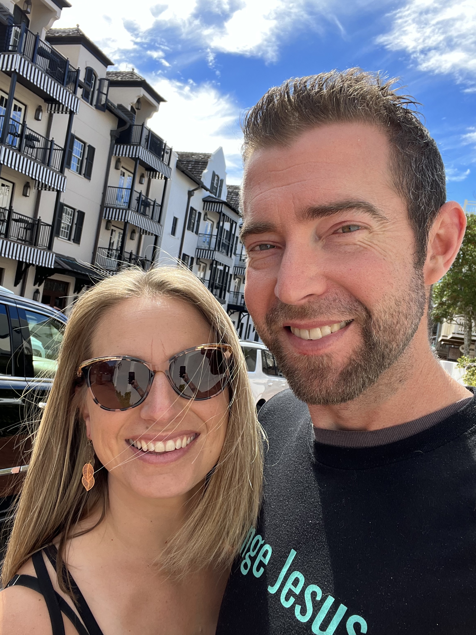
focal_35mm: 30
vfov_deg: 60.0
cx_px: 238
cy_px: 318
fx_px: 550
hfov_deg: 46.8
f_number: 2.2
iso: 32
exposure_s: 1/286
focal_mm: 2.71
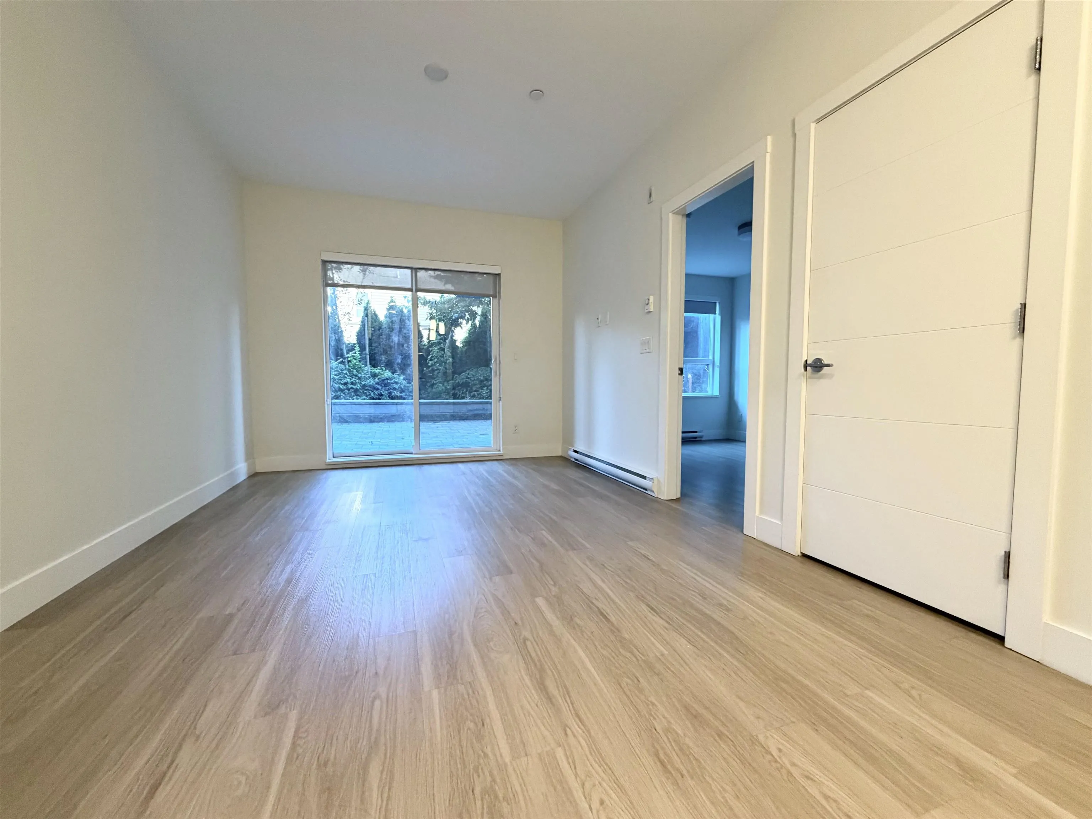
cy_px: 410
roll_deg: -0.2
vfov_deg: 85.7
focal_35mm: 14
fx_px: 442
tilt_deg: -3.0
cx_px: 546
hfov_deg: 102.1
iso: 320
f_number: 2.2
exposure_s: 1/60
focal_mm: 2.22
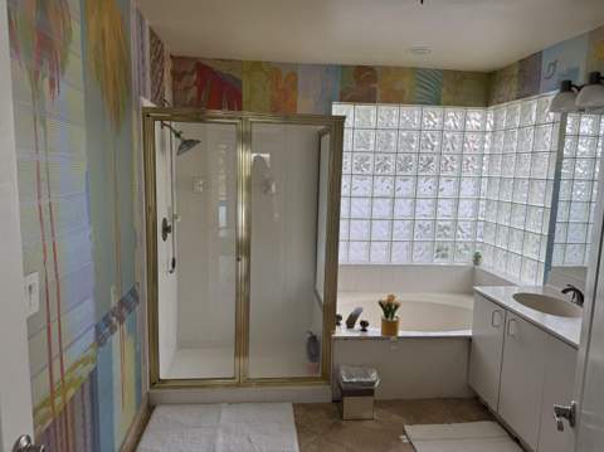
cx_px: 302
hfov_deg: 71.7
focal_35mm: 24
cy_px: 226
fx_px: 418
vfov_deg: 56.7
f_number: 1.78
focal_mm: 6.76
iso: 80
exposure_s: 1/412
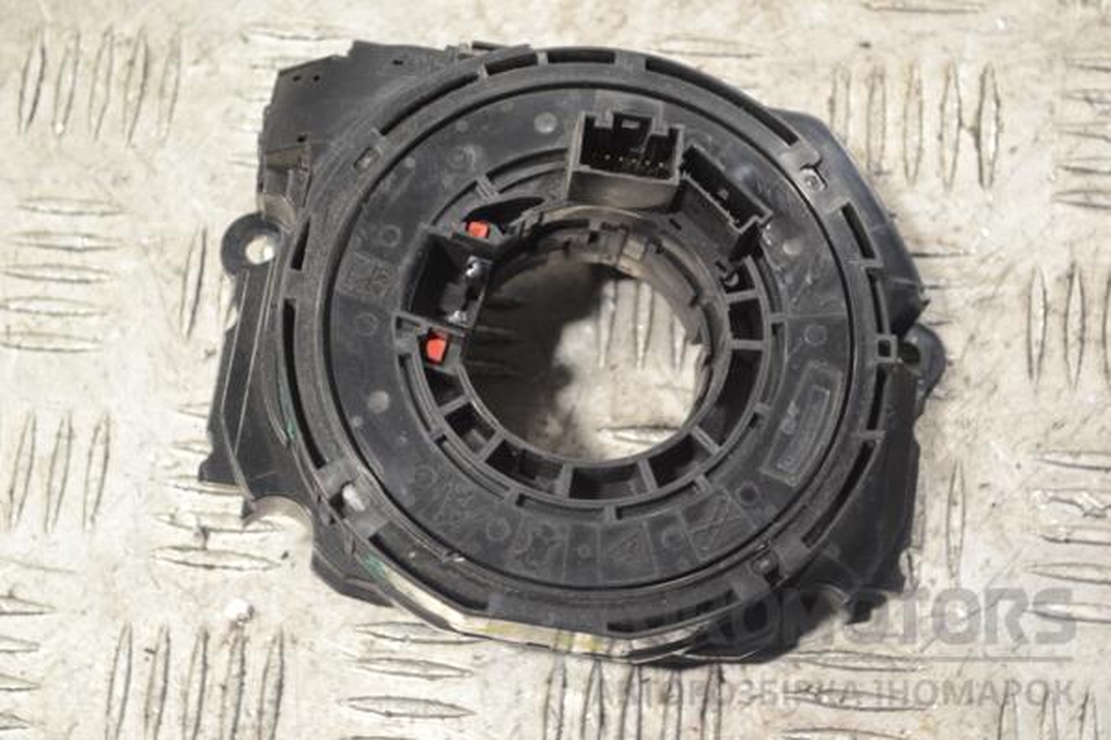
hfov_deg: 24.6
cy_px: 370
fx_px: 2546
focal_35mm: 82
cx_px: 556
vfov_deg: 16.6
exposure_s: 1/30
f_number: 5.6
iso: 400
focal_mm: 55
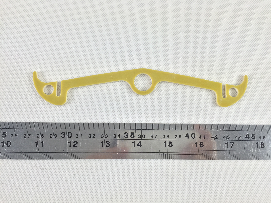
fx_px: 227
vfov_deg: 48.2
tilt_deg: -80.2
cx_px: 136
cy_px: 102
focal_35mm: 29
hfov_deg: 61.7
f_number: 2.2
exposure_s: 1/50
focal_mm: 4.15
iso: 32
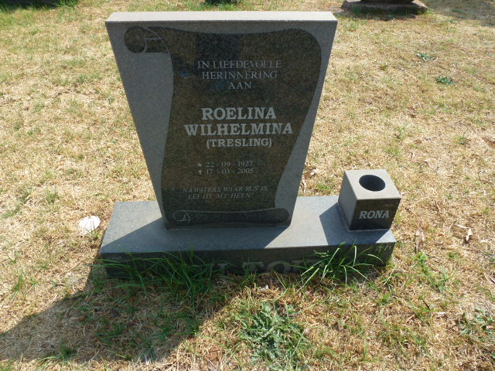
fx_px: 343
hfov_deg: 71.6
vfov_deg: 56.8
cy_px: 186
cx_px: 248
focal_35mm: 24
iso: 100
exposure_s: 1/400
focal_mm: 4.3
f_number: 4
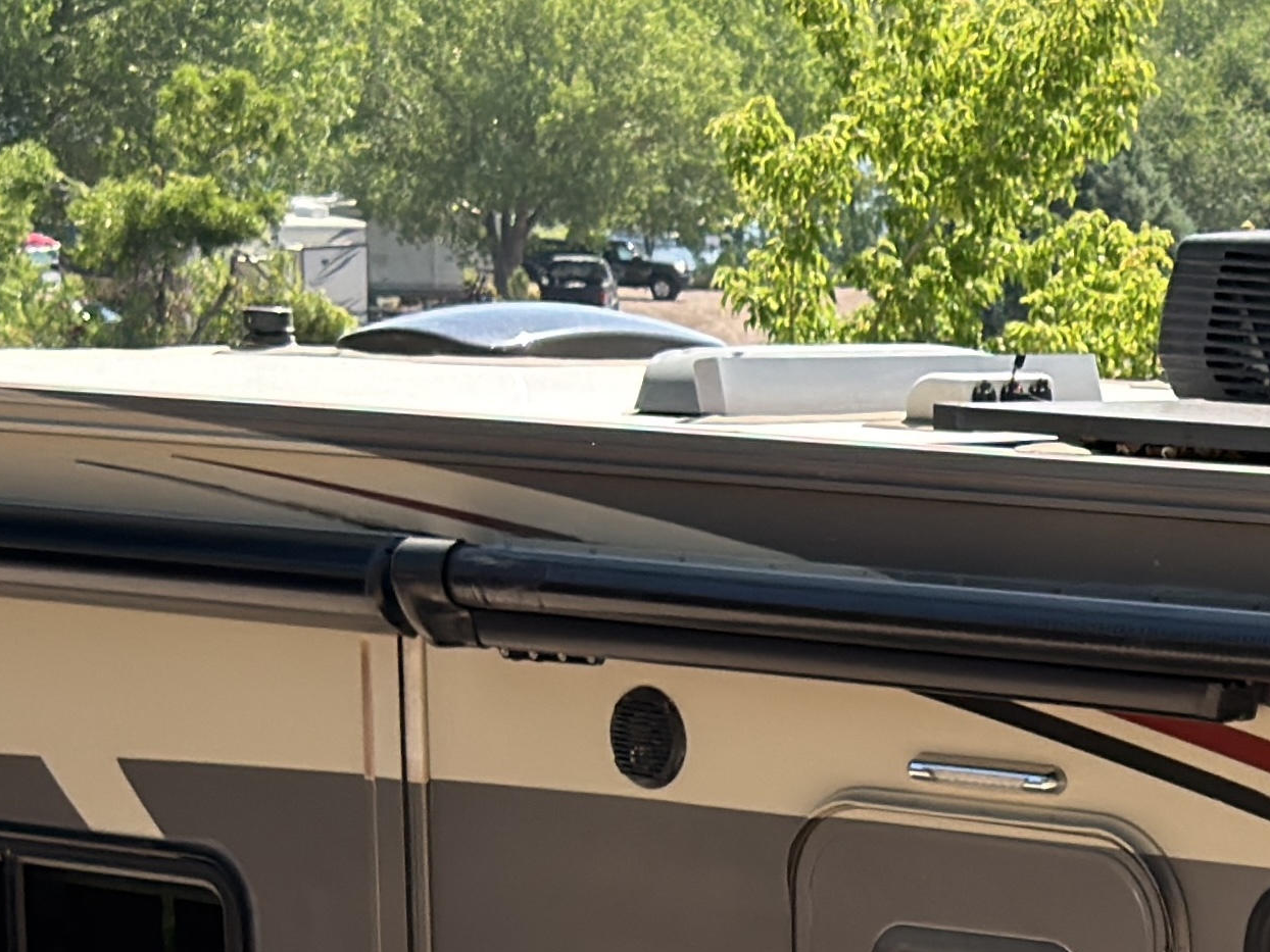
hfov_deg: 12.3
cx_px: 1824
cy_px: 1457
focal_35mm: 154
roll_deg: -1.6
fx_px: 5650
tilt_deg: -13.9
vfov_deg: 9.4
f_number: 1.78
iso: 80
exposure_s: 1/1368
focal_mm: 6.76
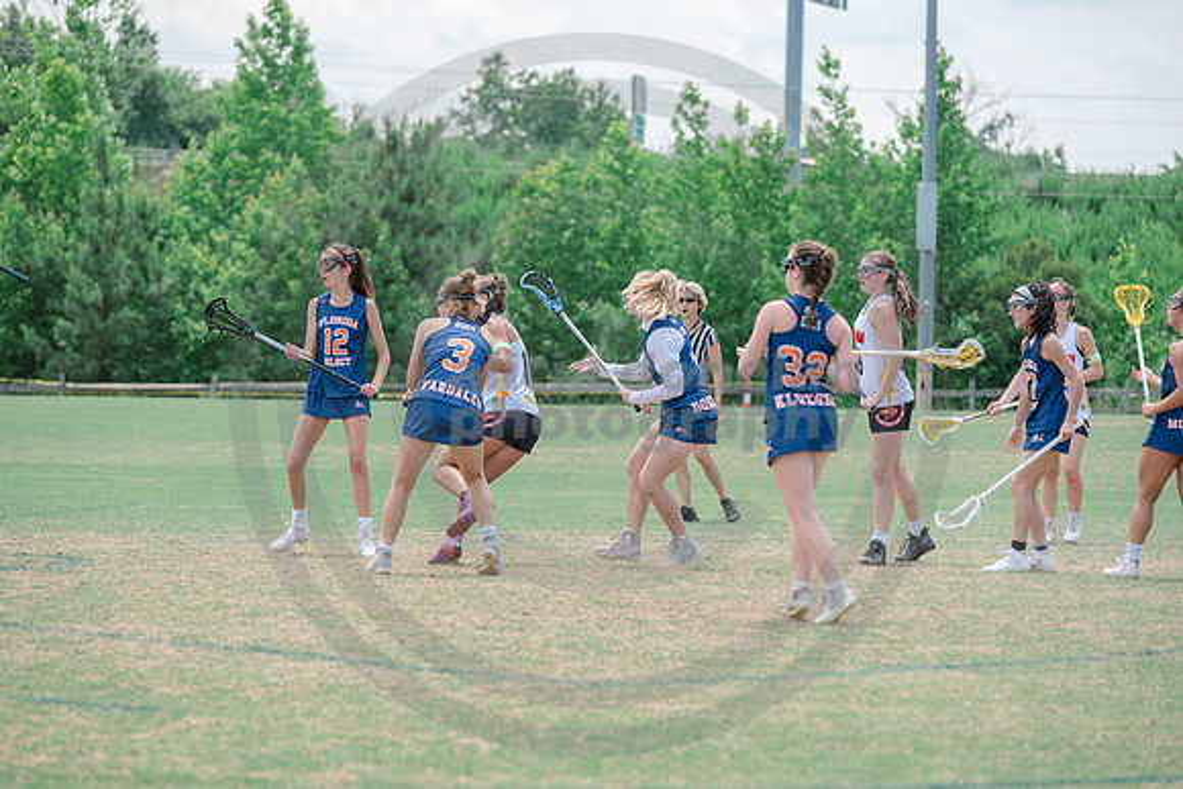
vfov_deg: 7.2
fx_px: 6245
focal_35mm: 190
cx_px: 592
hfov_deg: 10.8
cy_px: 394
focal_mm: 190
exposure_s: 1/1600
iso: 400
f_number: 5
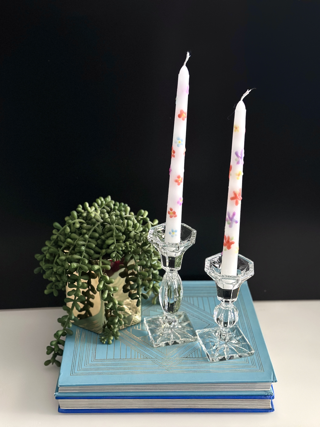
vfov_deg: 39.7
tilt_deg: -26.3
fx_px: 592
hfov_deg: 30.3
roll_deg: -1.3
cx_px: 160
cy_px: 214
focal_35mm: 48
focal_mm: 6.86
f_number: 1.78
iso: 400
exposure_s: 1/40
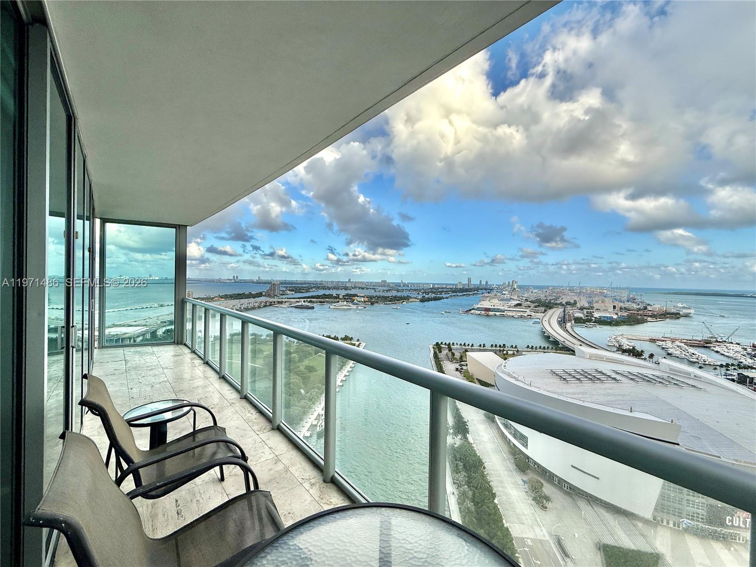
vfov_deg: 85.7
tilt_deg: -0.1
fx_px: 306
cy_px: 284
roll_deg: -1.1
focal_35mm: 14
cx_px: 378
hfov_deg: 102.1
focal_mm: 2.22
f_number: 2.2
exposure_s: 1/1656
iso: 50
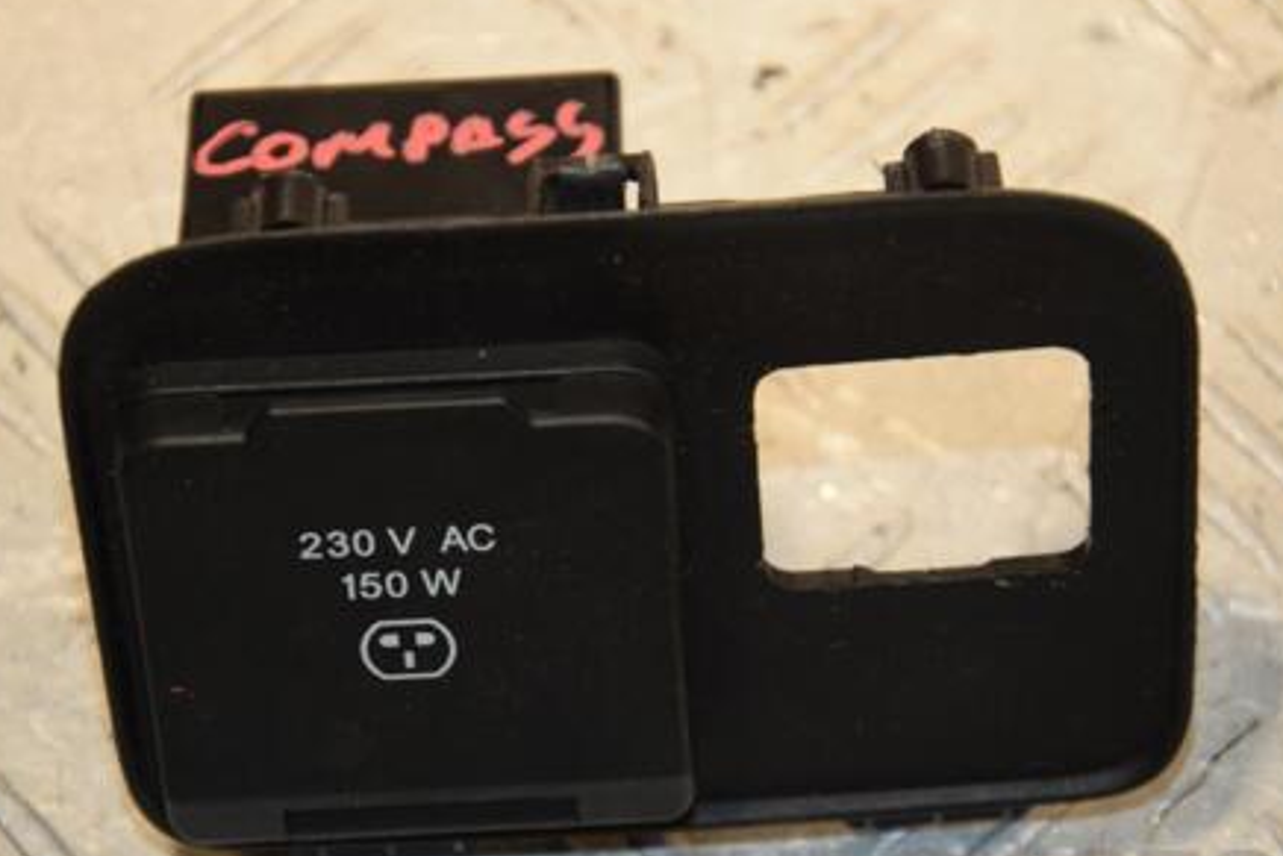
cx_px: 606
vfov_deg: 7.2
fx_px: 6773
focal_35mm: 190
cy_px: 503
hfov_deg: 10.8
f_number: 6.3
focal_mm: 92
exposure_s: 1/200
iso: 800
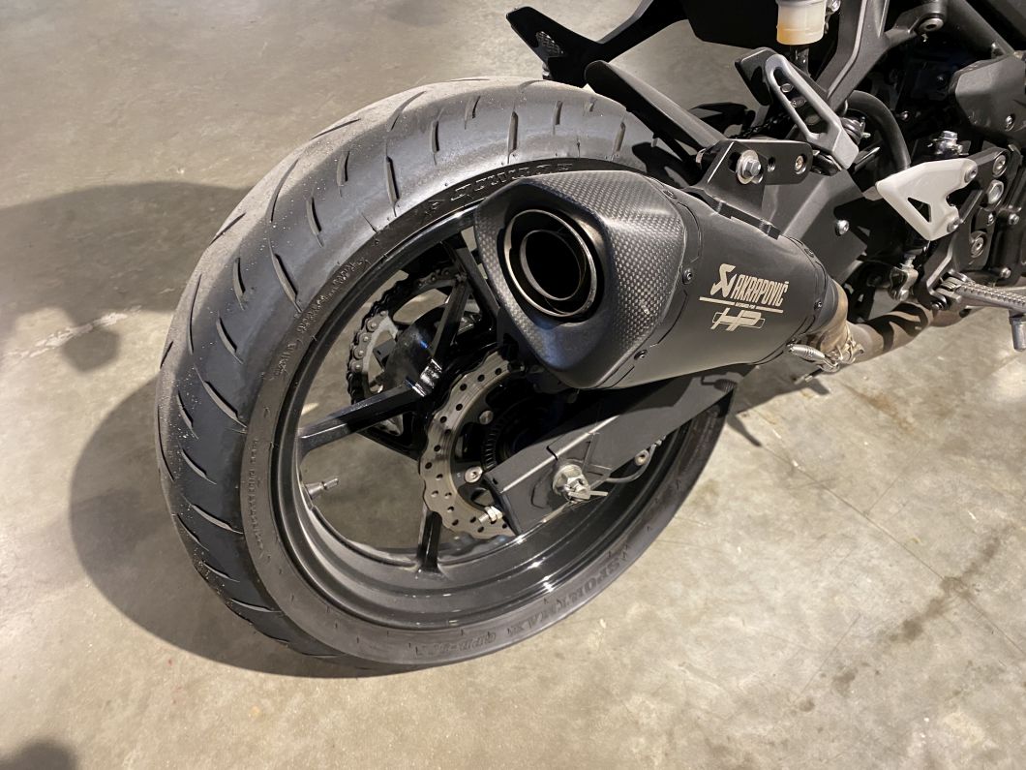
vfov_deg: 53.1
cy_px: 385
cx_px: 513
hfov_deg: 67.3
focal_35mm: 26
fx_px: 771
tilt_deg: -45.4
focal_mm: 4.25
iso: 250
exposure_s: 1/50
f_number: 1.8
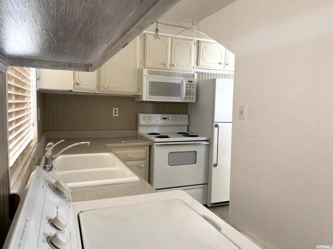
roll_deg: -2.5
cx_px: 166
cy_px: 124
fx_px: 250
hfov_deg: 67.3
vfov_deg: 53.1
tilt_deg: -5.3
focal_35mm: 26
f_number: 1.8
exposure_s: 1/66
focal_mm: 4.25
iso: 100
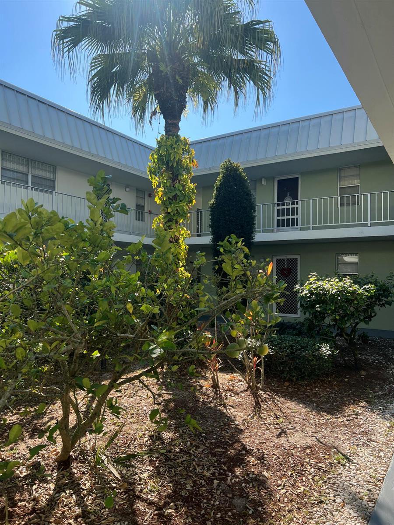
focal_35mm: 26
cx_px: 197
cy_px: 262
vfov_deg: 67.3
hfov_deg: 53.1
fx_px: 395
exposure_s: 1/1511
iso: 50
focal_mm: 5.7
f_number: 1.5
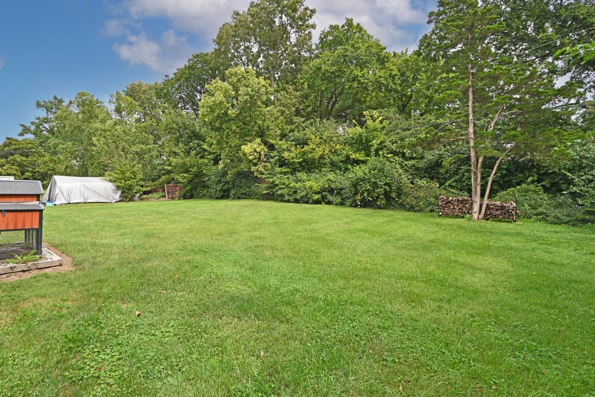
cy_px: 192
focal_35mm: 17
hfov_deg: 92.8
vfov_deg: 70.4
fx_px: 281
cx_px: 261
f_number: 6.3
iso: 100
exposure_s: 1/320
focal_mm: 14
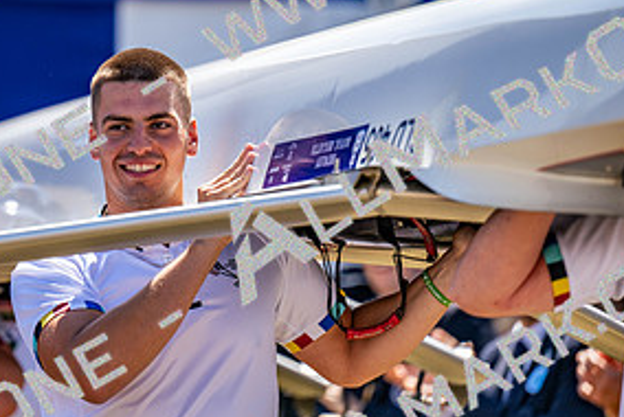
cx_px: 42
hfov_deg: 5.0
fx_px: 7079
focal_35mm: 408
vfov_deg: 3.4
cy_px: 98
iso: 200
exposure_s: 1/2000
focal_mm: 200
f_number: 2.8
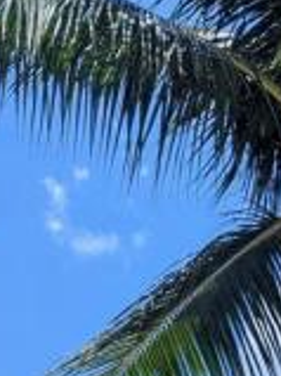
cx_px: 532
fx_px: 1181
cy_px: 728
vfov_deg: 15.0
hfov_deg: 12.2
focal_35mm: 109
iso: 46
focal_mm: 6.81
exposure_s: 1/2309
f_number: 1.85
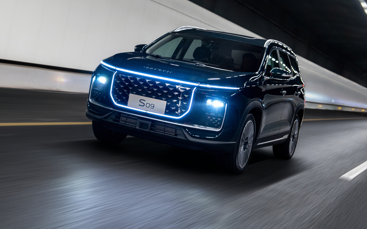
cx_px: 173
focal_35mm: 65
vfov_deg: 19.9
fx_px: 650
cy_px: 66
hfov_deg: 31.5
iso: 2000
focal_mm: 47
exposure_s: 1/80
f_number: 3.2
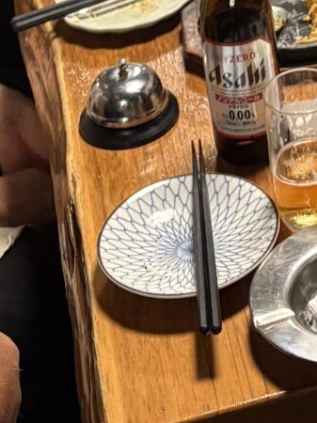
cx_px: 408
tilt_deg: -15.7
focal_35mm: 148
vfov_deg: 11.4
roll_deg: +5.2
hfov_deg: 9.8
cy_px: -534
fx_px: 1809
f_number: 1.6
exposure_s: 1/50
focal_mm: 5.96
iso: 160
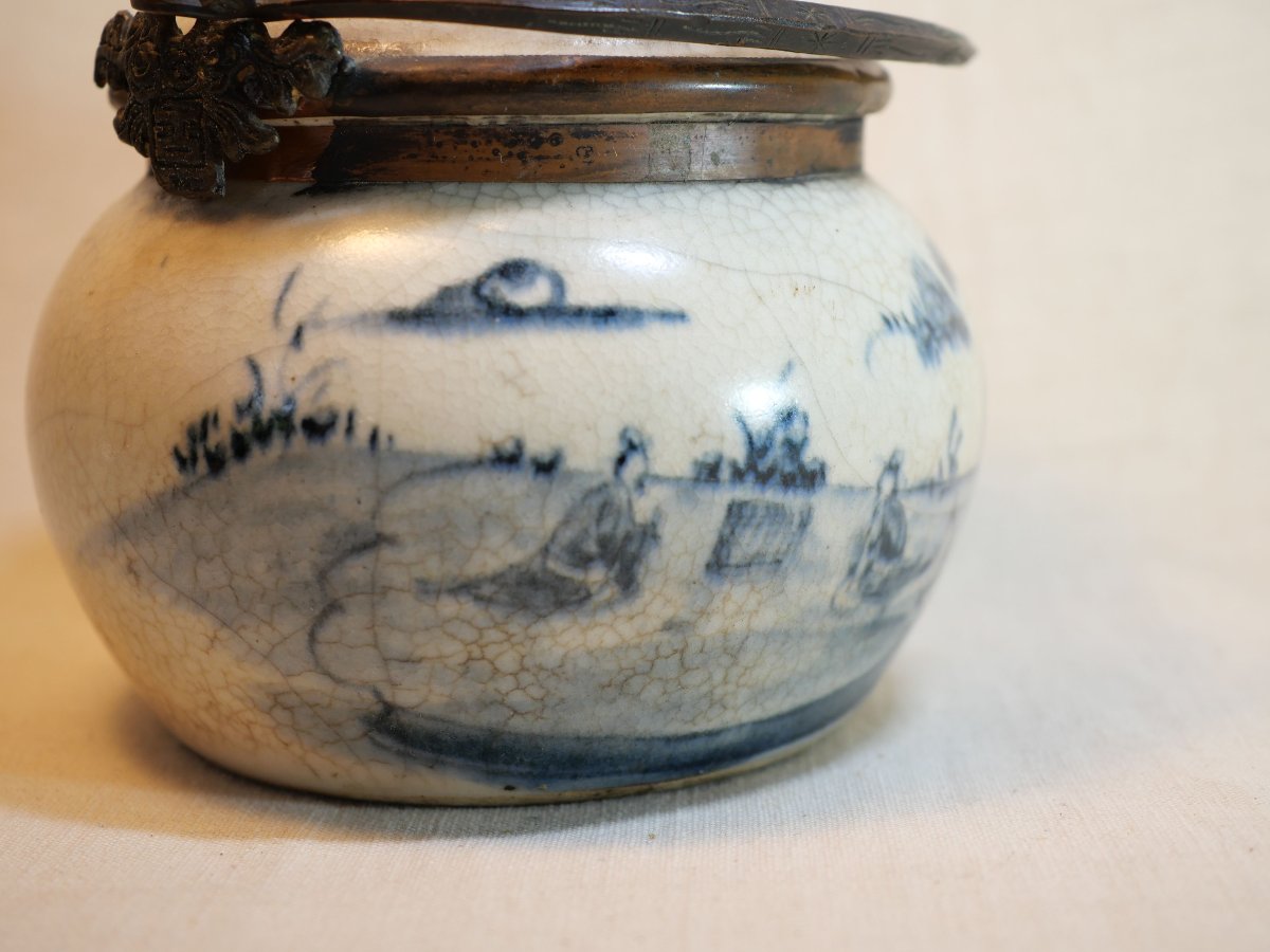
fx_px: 2201
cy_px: 476
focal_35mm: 60
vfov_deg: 24.4
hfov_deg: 32.2
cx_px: 635
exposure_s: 1/250
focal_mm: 30
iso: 250
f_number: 4
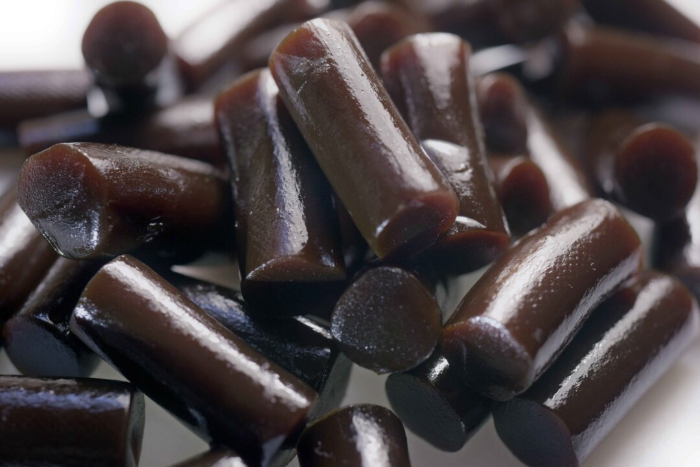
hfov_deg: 36.2
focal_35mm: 55
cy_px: 234
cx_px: 350
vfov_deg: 24.6
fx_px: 1069
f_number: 4
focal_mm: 55
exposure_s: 1/125
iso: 1000
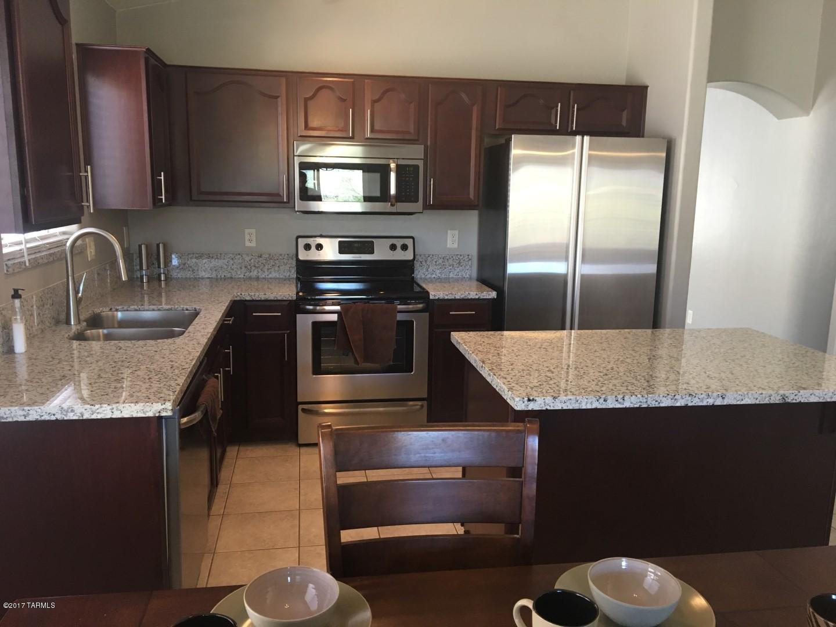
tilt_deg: -10.5
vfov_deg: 48.2
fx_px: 700
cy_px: 314
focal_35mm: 29
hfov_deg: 61.7
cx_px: 418
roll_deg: -0.3
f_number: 2.2
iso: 100
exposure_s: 1/30
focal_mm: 4.15
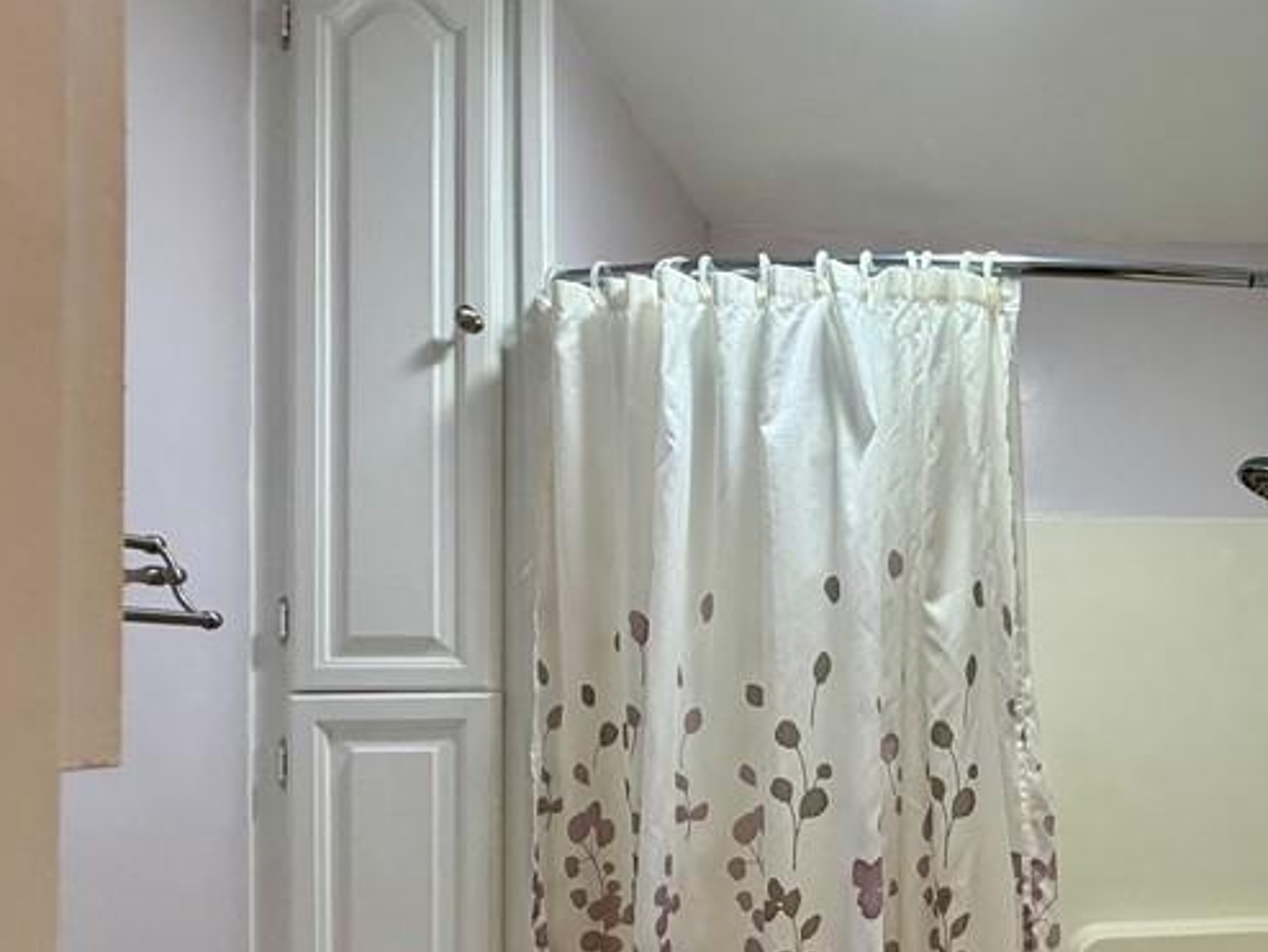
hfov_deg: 53.2
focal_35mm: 29
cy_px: 672
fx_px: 1063
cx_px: 1165
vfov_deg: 47.1
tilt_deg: +1.1
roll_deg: +0.8
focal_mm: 2.22
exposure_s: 1/60
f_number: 2.2
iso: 200
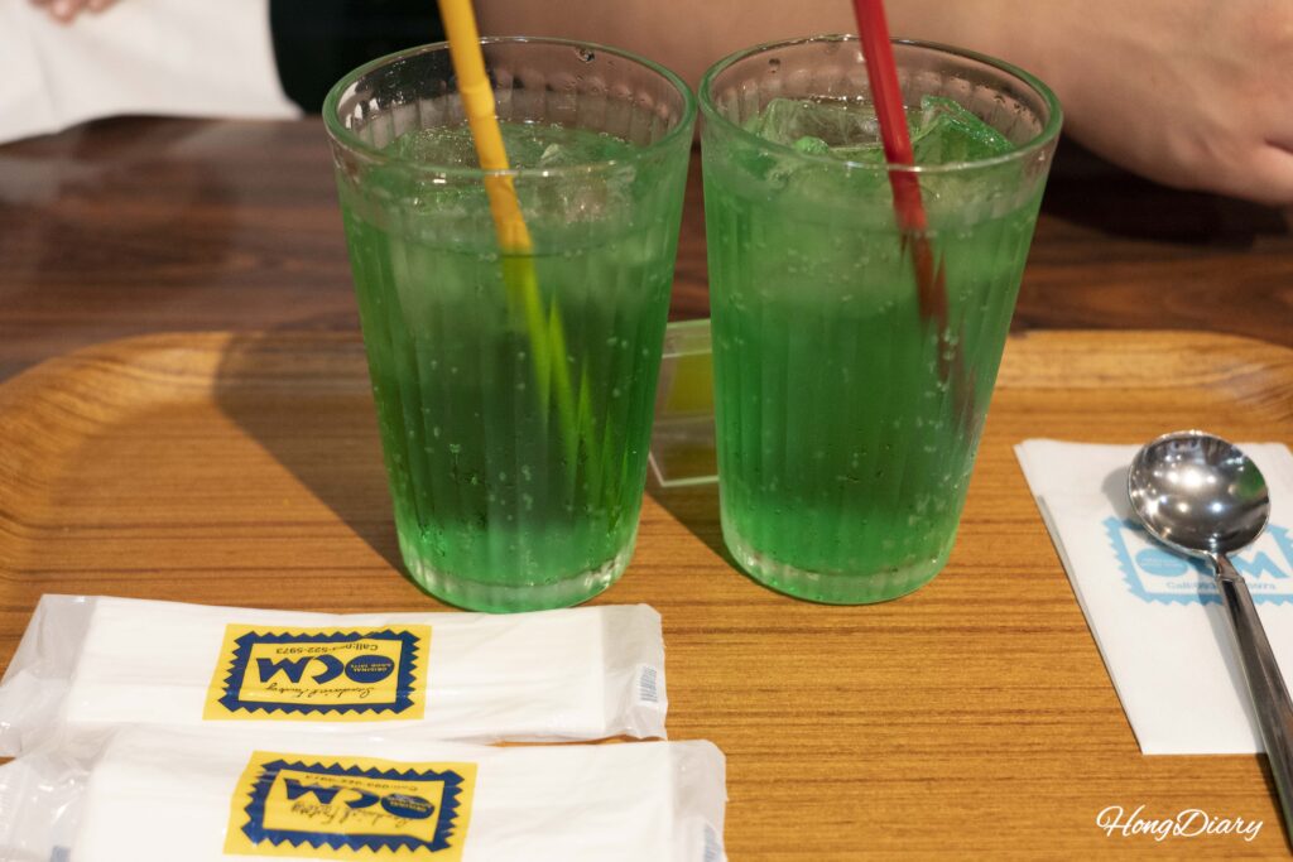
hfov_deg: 39.6
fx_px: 1796
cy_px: 431
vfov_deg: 27.0
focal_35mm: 50
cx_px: 646
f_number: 5.6
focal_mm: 50
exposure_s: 1/160
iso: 3200
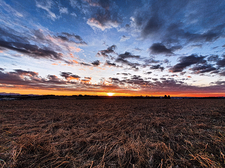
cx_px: 112
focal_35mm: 13
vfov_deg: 89.9
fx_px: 84
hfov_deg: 106.2
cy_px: 84
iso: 50
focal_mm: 1.8
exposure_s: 1/162
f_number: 2.2
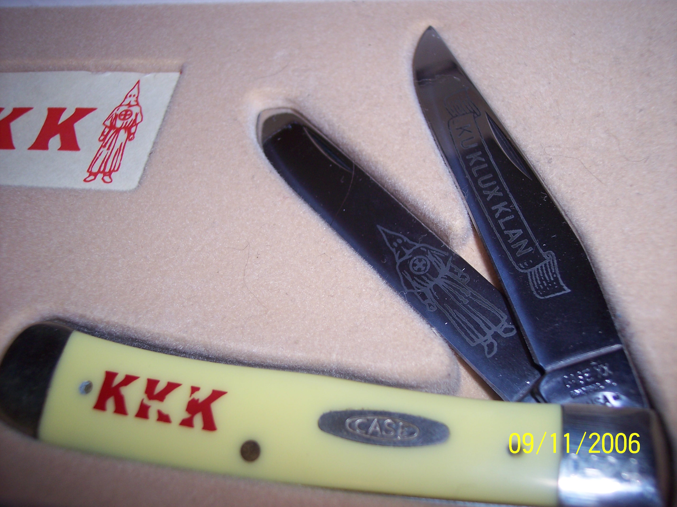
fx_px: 763
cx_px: 338
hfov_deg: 47.9
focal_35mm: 39
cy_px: 254
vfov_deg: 36.8
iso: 100
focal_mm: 8
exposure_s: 1/60
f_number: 2.8
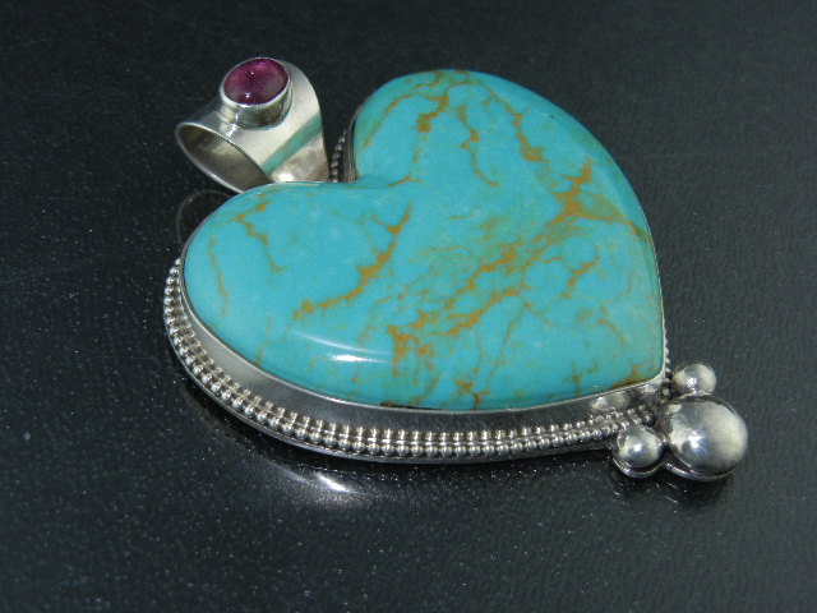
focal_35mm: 68
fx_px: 1605
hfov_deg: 28.6
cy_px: 306
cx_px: 408
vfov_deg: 21.6
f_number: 4.1
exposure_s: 1/30
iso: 200
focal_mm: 12.2
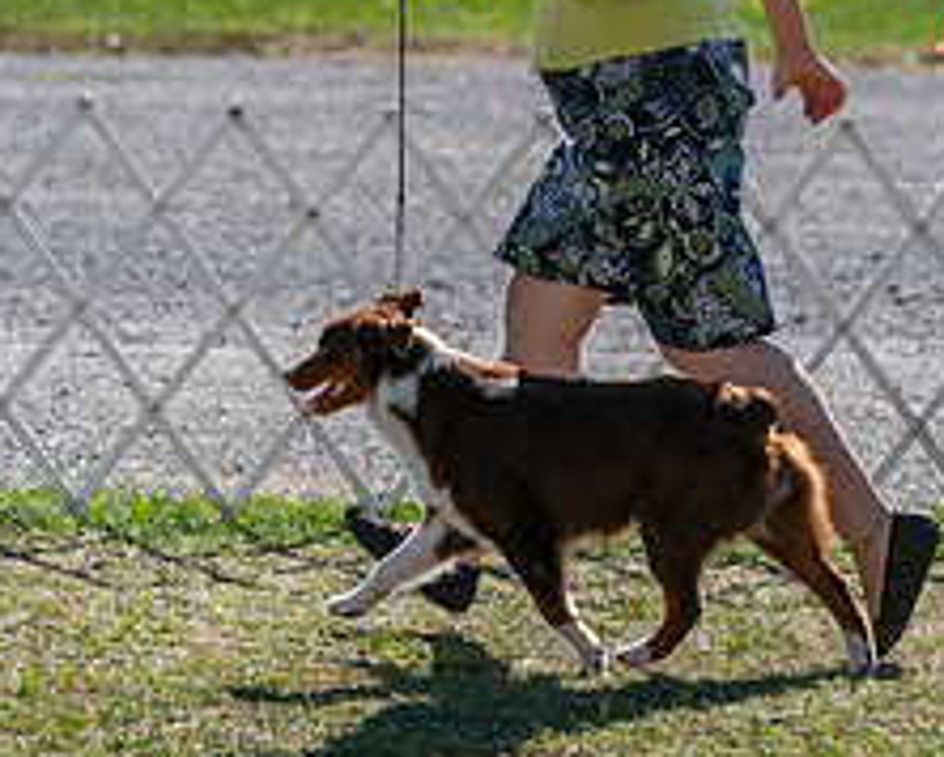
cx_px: 602
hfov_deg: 5.1
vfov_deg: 4.1
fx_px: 10542
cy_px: -85
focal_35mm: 377
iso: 125
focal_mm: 132
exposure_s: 1/1250
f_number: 4.5
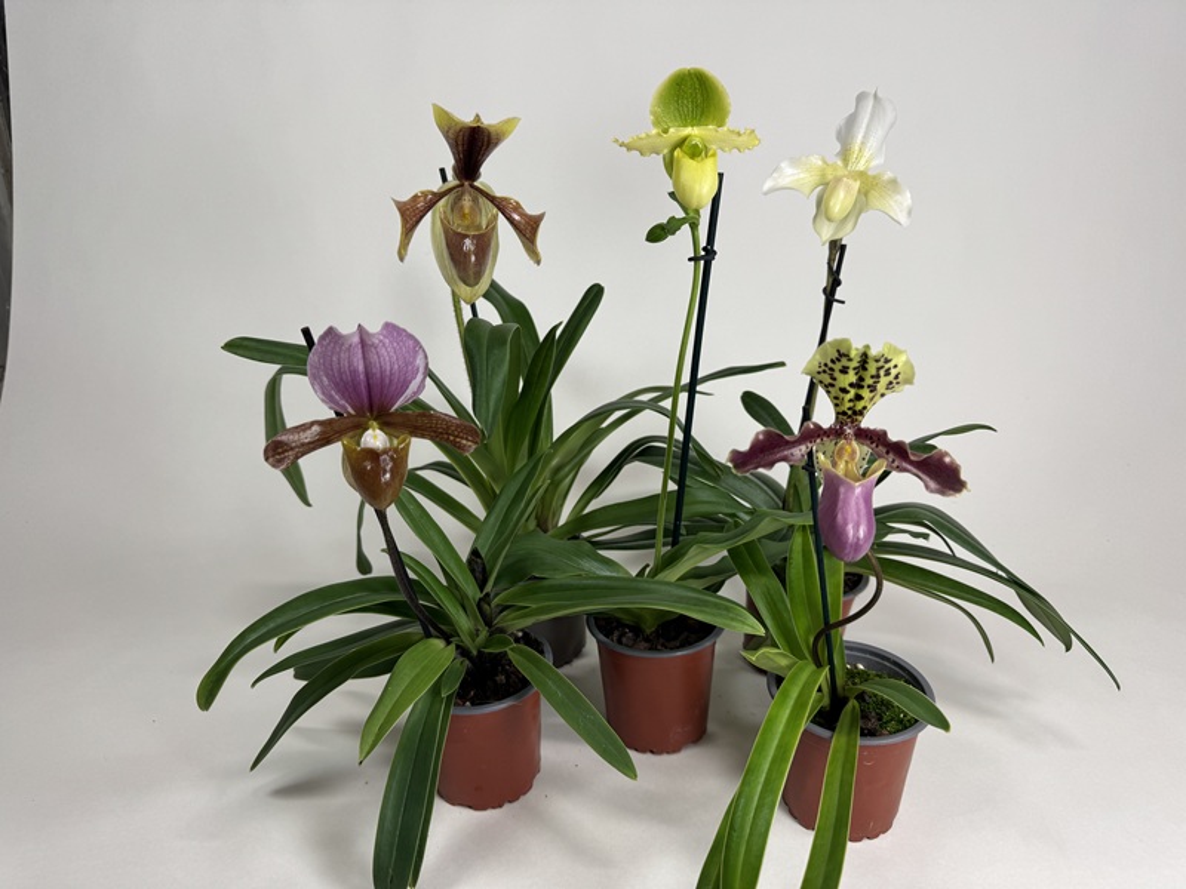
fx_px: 822
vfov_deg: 56.8
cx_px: 593
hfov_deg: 71.6
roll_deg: +2.0
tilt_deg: -19.4
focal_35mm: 24
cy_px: 444
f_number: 1.78
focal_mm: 6.76
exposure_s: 1/100
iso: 64
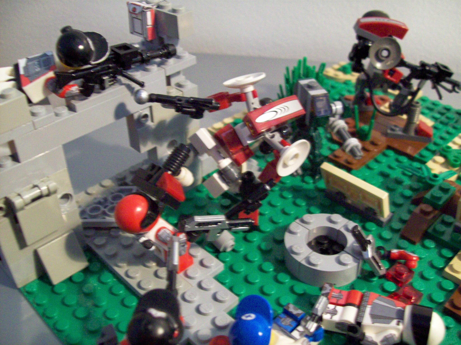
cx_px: 230
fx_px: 479
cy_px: 172
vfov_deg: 39.7
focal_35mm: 36
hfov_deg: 51.4
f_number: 2.7
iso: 200
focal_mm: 6
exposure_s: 1/8
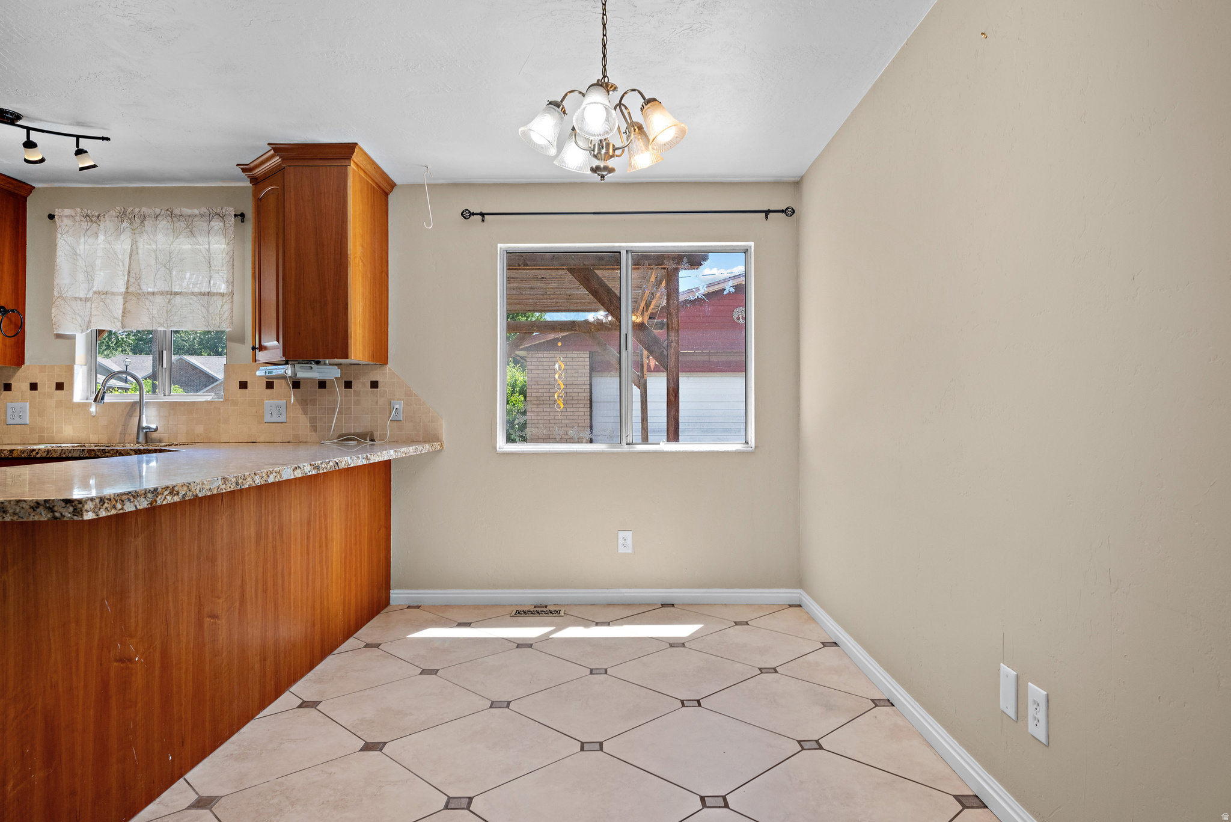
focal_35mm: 21
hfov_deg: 81.2
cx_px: 616
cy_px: 411
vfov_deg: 59.5
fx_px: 718
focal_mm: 21
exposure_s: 1/640
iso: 500
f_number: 8
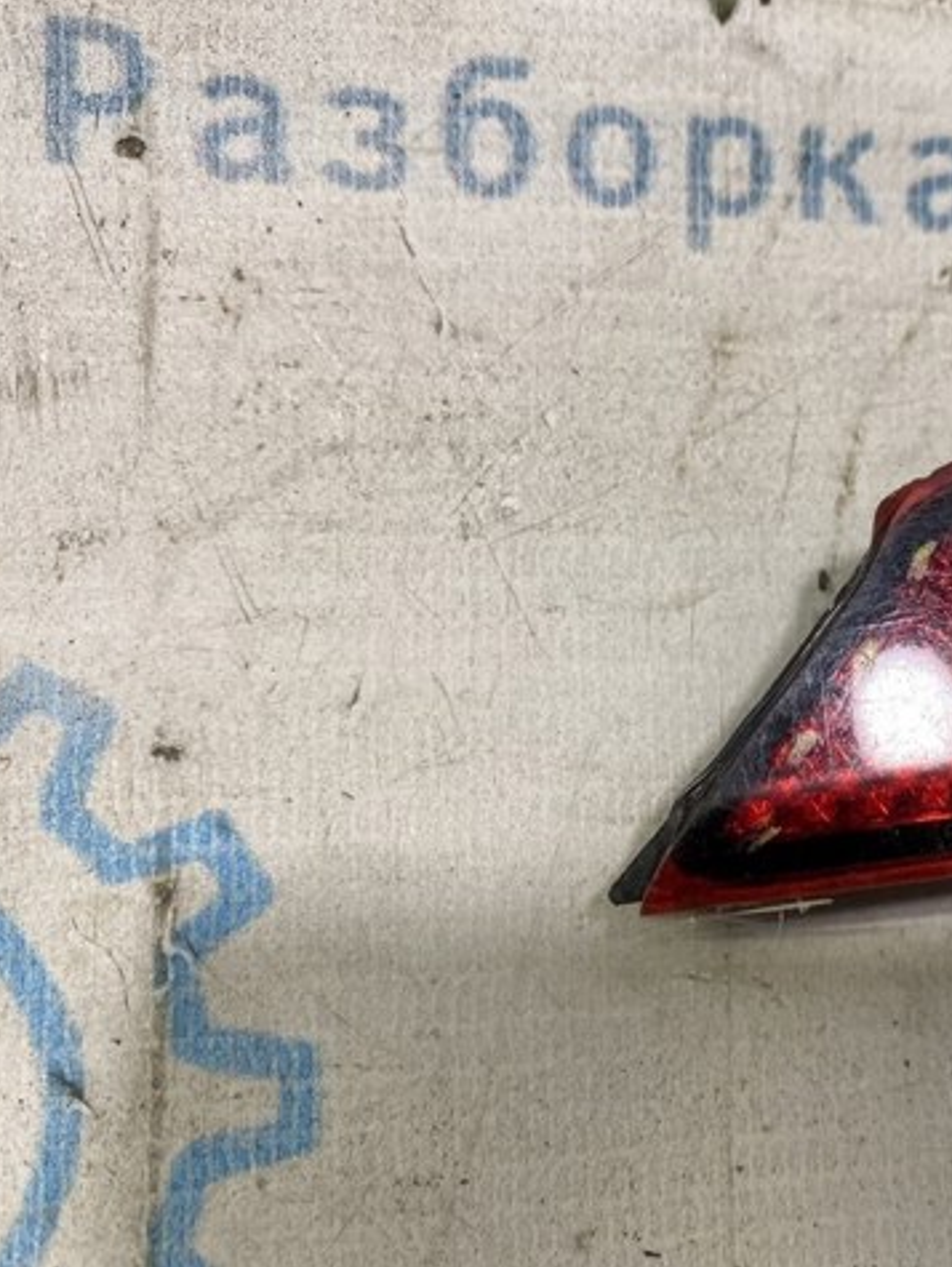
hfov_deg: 39.3
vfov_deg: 52.6
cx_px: 749
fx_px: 1282
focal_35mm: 35
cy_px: 629
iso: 100
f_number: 1.8
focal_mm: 4.25
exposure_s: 1/100
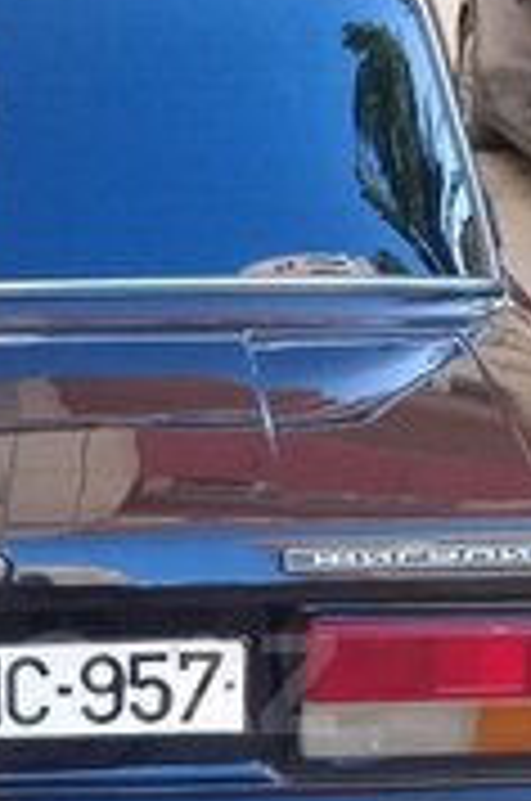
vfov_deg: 22.2
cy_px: 684
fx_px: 1999
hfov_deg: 14.9
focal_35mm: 90
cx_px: -9
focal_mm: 3.3
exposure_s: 1/120
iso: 100
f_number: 2.2
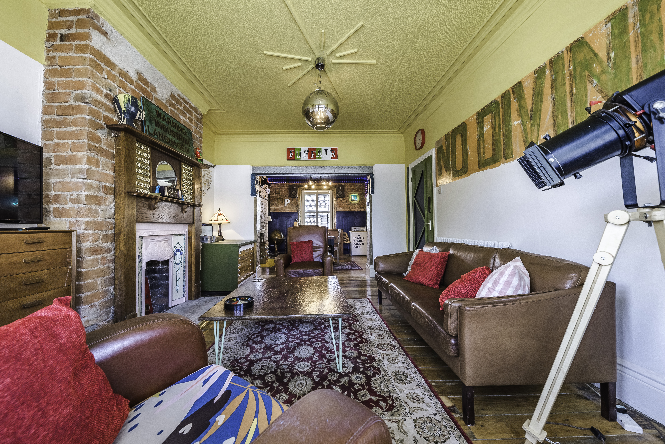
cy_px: 222
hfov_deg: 112.6
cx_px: 332
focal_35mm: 12
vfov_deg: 90.1
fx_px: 222
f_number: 8
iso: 400
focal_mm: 12
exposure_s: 1/200
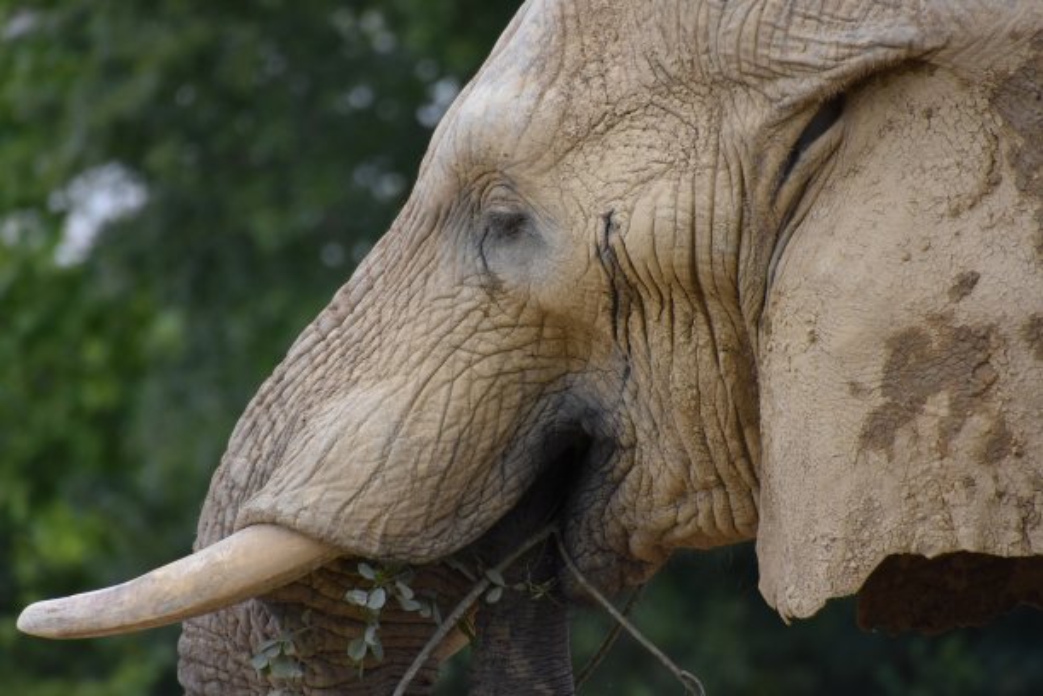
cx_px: 522
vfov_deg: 2.3
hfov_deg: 3.4
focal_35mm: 600
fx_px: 17382
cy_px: 348
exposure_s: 1/1000
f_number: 6.3
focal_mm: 400
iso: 800
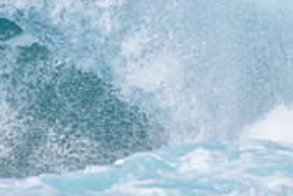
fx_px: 26594
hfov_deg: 0.6
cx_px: -71
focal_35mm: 3265
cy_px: -45
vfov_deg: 0.4
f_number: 11
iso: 900
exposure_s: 1/2000
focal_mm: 1000
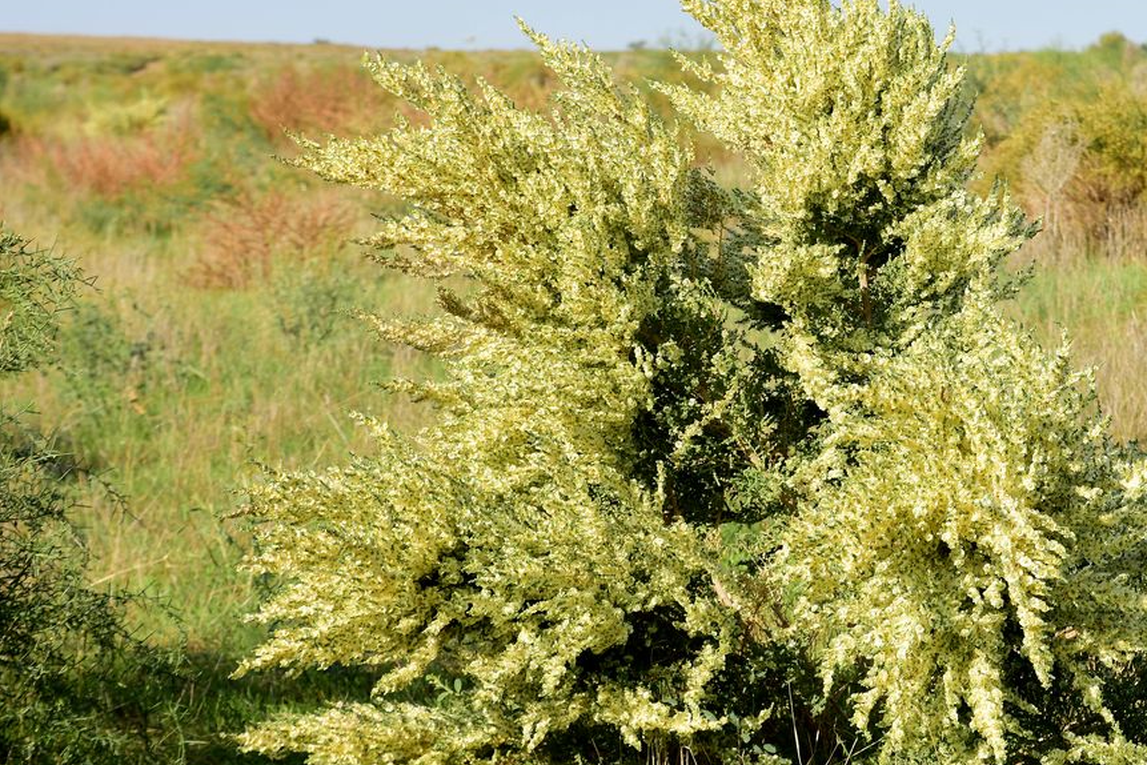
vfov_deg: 11.2
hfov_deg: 16.7
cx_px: 887
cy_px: 439
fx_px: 3887
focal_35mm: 122
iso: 100
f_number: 9
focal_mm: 50
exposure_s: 1/125
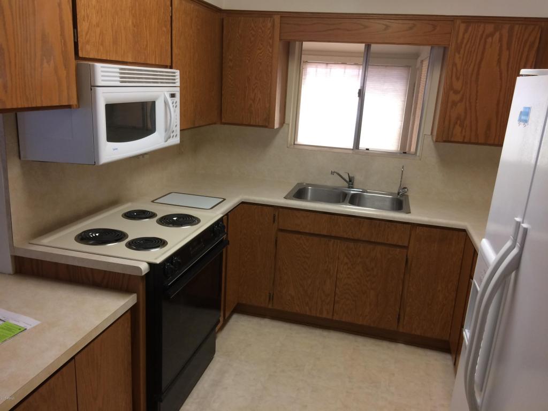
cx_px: 274
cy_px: 206
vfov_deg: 48.2
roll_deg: -2.5
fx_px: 459
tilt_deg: -15.3
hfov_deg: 61.7
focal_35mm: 29
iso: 80
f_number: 2.2
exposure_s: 1/30
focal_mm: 4.15
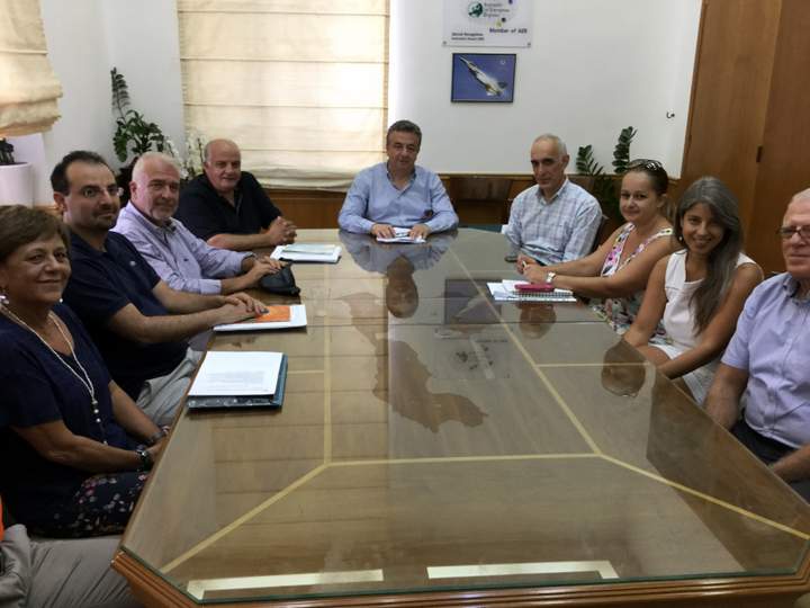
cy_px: 304
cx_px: 405
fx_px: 725
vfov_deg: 45.4
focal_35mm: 31
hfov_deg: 58.4
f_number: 2.4
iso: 80
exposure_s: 1/33
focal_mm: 3.3
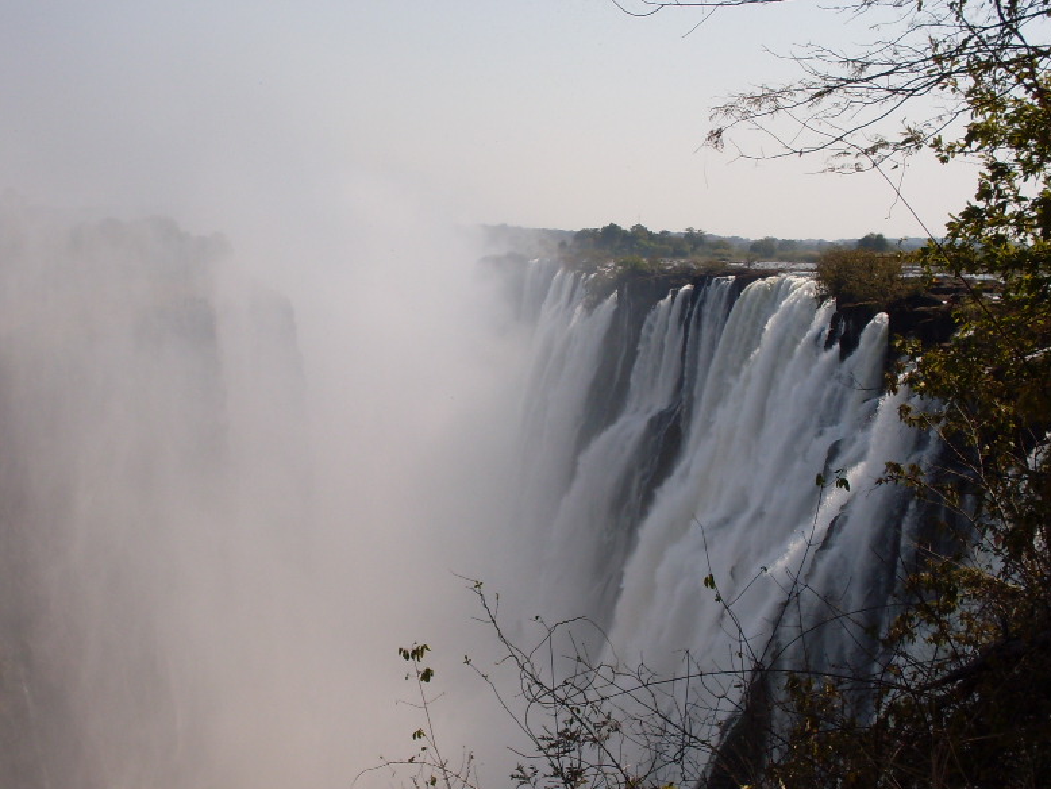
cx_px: 474
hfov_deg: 38.1
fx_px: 1519
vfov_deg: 29.1
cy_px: 432
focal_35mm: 50
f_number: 8.4
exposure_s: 1/250
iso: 80
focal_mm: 6.3
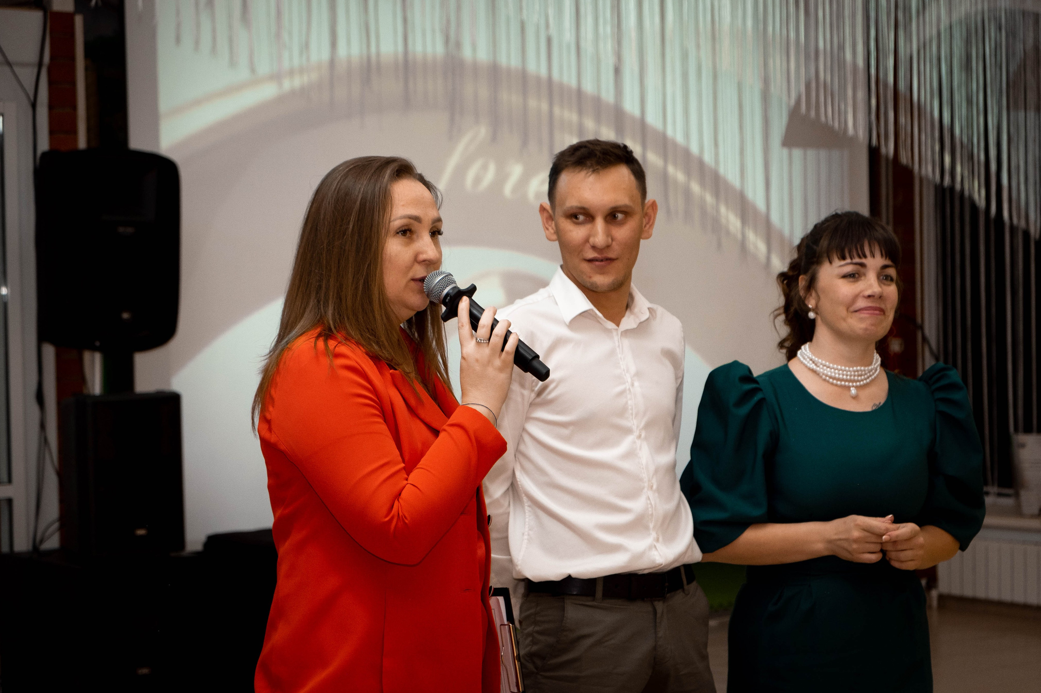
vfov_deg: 16.3
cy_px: 347
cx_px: 523
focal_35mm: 84
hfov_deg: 24.2
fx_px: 2429
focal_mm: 55
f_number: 4
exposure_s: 1/125
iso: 800
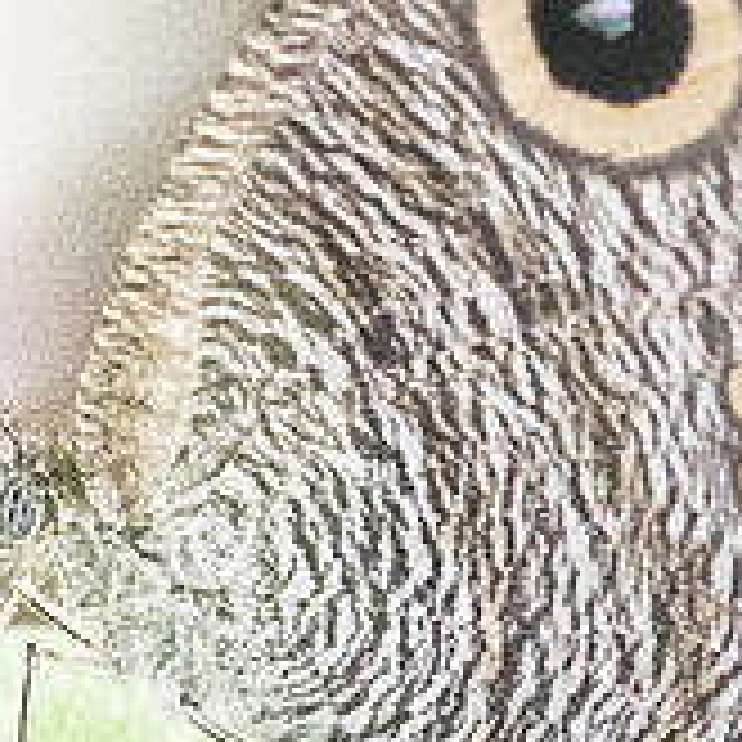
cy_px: 739
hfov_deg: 0.7
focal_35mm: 2407
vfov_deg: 0.7
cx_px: 1194
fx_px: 58372
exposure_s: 1/250
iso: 800
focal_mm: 150
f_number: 5
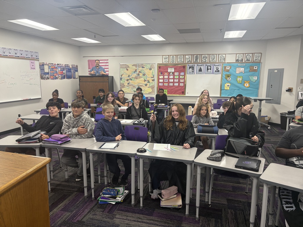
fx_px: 228
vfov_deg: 53.1
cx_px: 152
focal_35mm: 26
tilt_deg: -9.9
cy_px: 114
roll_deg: +0.4
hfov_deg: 67.3
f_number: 1.6
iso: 125
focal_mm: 5.96
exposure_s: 1/93
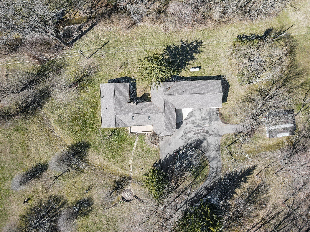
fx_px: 215
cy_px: 116
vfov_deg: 56.8
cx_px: 155
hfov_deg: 71.6
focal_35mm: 24
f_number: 2.8
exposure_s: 1/250
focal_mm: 4.5
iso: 100
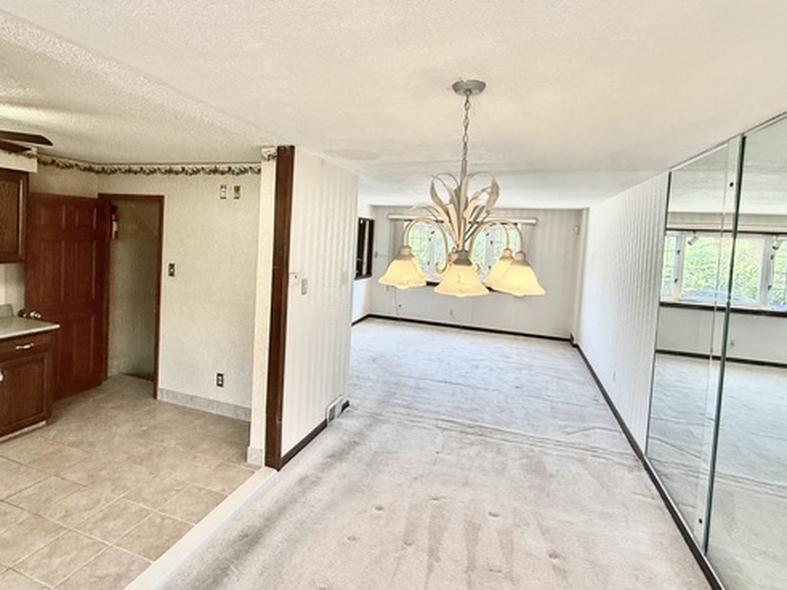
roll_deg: -2.9
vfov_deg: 68.3
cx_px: 360
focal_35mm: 19
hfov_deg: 84.5
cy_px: 253
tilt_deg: -2.0
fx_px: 432
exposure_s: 1/120
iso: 160
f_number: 2.2
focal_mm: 2.22
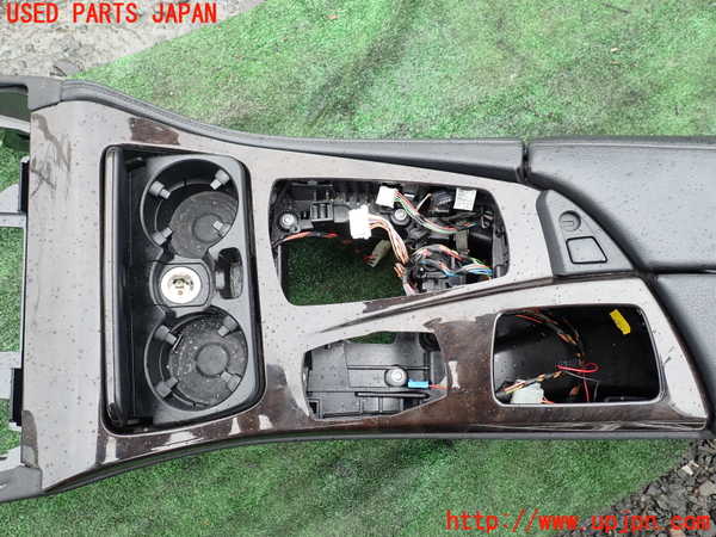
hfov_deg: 69.4
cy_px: 268
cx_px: 358
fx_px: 517
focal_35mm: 25
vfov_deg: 54.9
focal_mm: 4.5
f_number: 2.8
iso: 100
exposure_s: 1/125
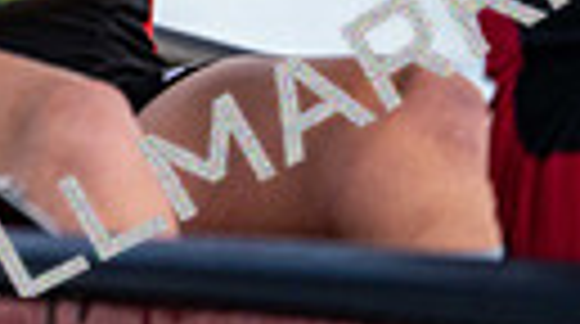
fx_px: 28982
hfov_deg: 1.1
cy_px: -475
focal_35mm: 1888
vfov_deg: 0.6
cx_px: -589
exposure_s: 1/2500
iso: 900
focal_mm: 400
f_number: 4.5
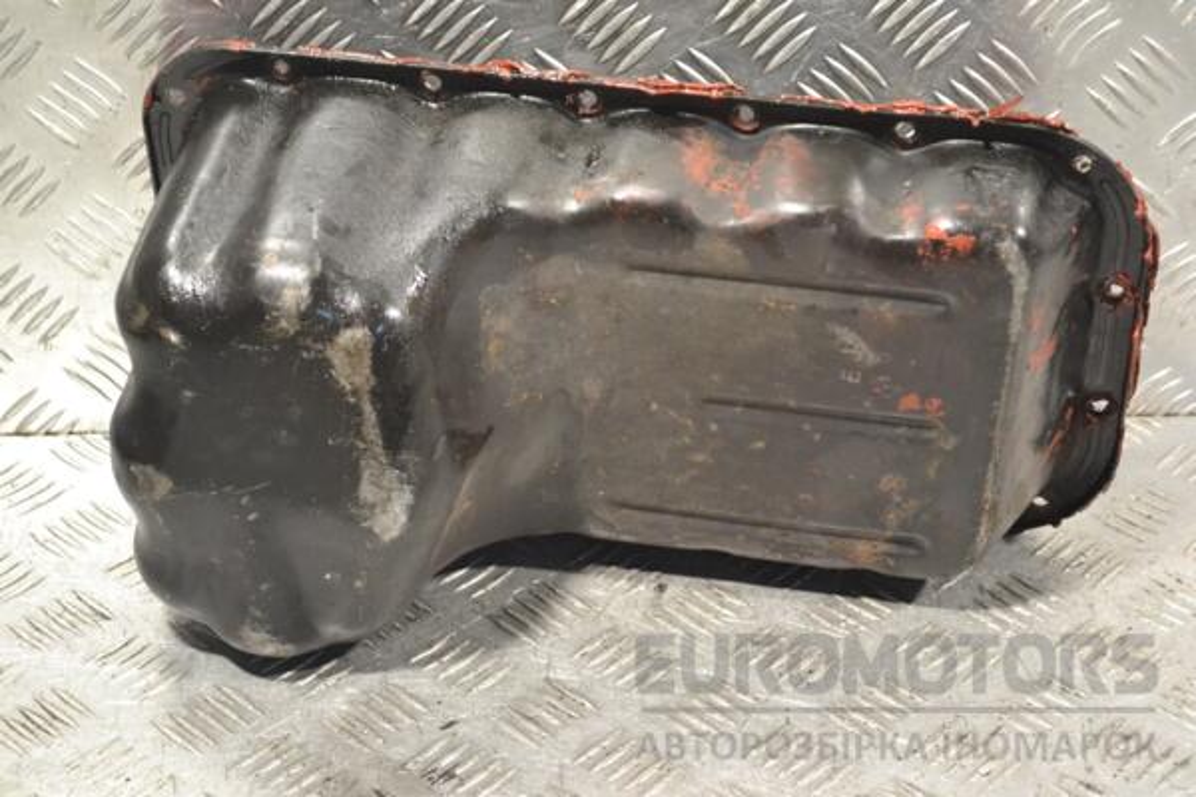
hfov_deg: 24.6
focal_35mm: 82
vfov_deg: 16.6
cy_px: 398
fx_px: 2741
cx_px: 598
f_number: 5.6
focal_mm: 55
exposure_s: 1/160
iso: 3200
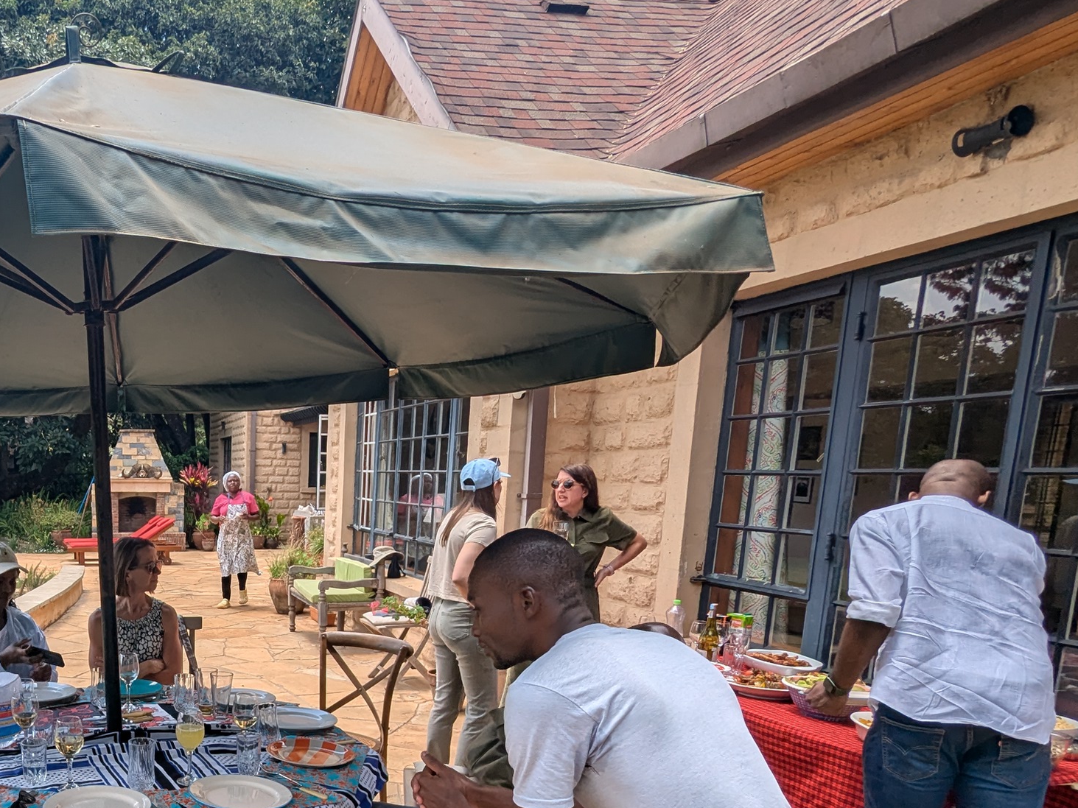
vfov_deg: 47.3
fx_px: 872
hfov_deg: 57.7
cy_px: 634
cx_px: 187
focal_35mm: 28
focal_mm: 2.35
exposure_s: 1/1333
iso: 47
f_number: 2.2
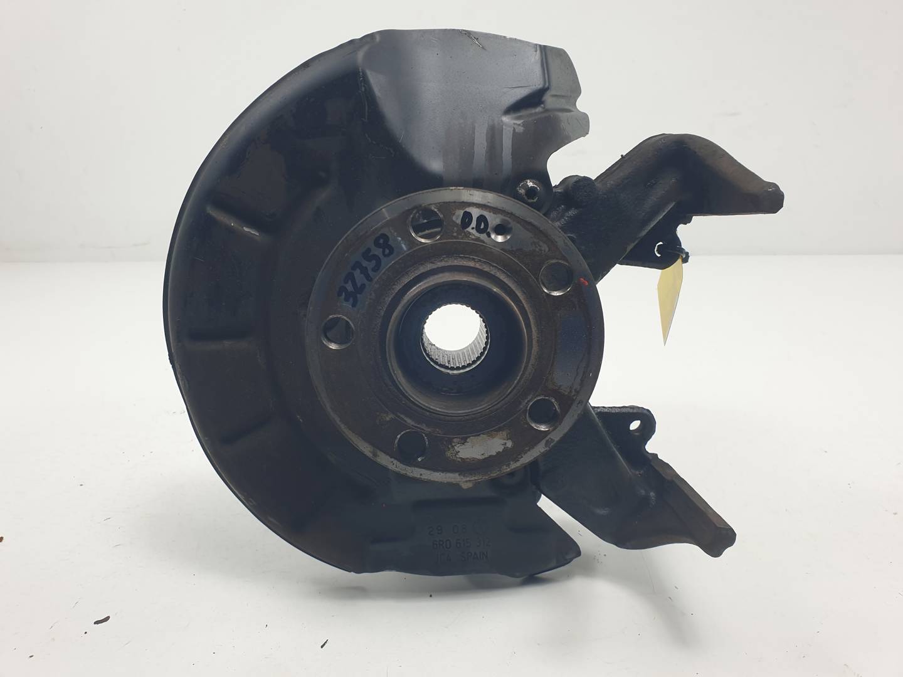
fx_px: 678
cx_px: 452
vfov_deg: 53.1
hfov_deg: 67.3
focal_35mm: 26
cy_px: 338
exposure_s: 1/167
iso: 50
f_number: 2.4
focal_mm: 4.3
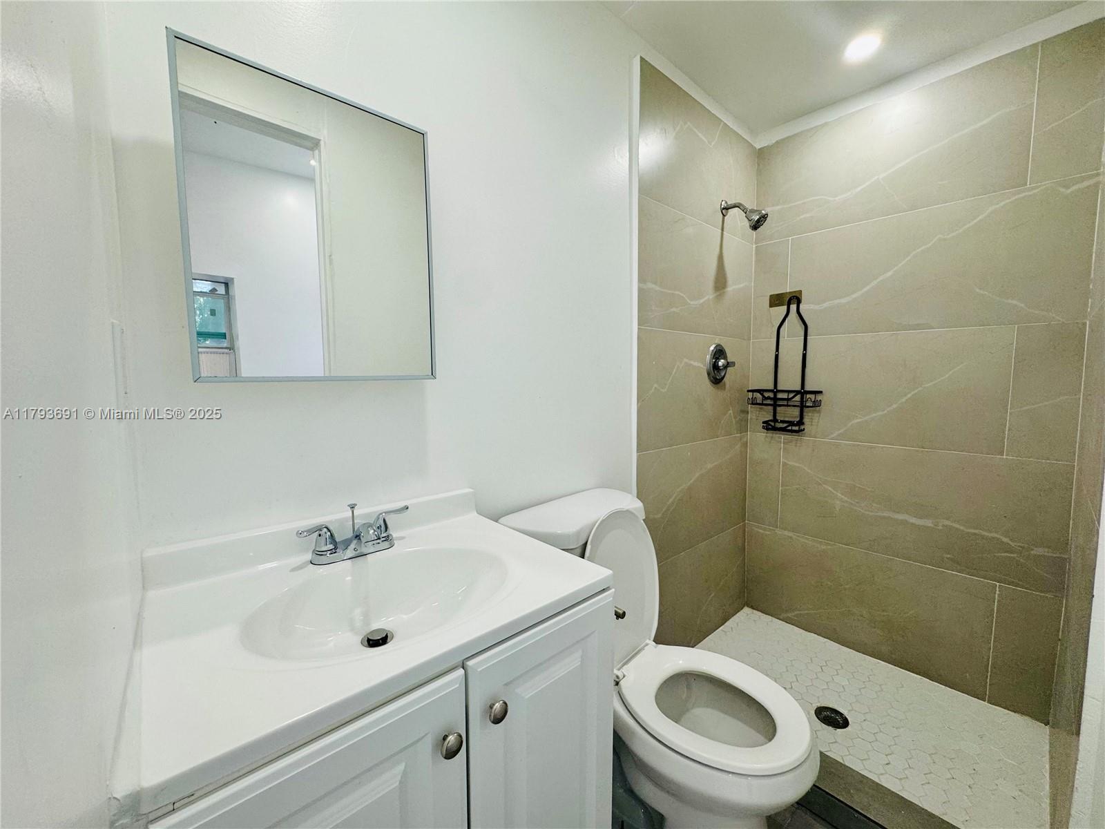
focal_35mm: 14
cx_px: 552
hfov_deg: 102.1
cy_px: 414
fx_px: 447
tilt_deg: -5.4
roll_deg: +0.0
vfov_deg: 85.7
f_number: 2.2
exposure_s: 1/120
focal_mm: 2.22
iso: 160
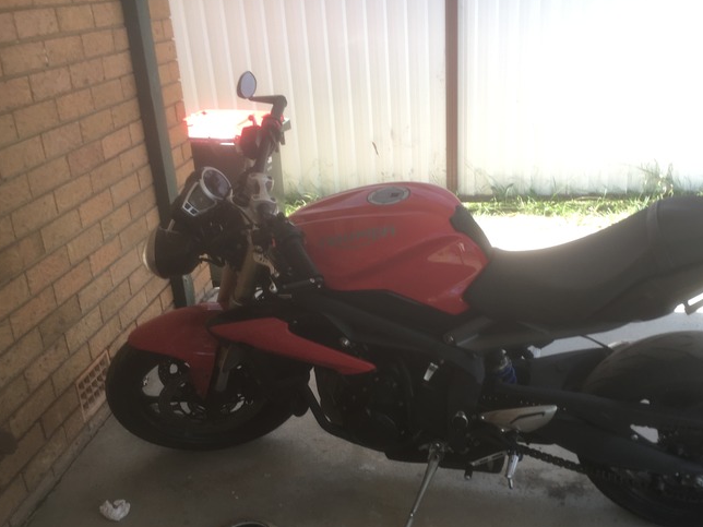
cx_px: 412
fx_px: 731
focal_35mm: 36
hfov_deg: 51.1
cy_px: 294
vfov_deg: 39.6
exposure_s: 1/110
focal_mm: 4.15
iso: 25
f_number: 2.2
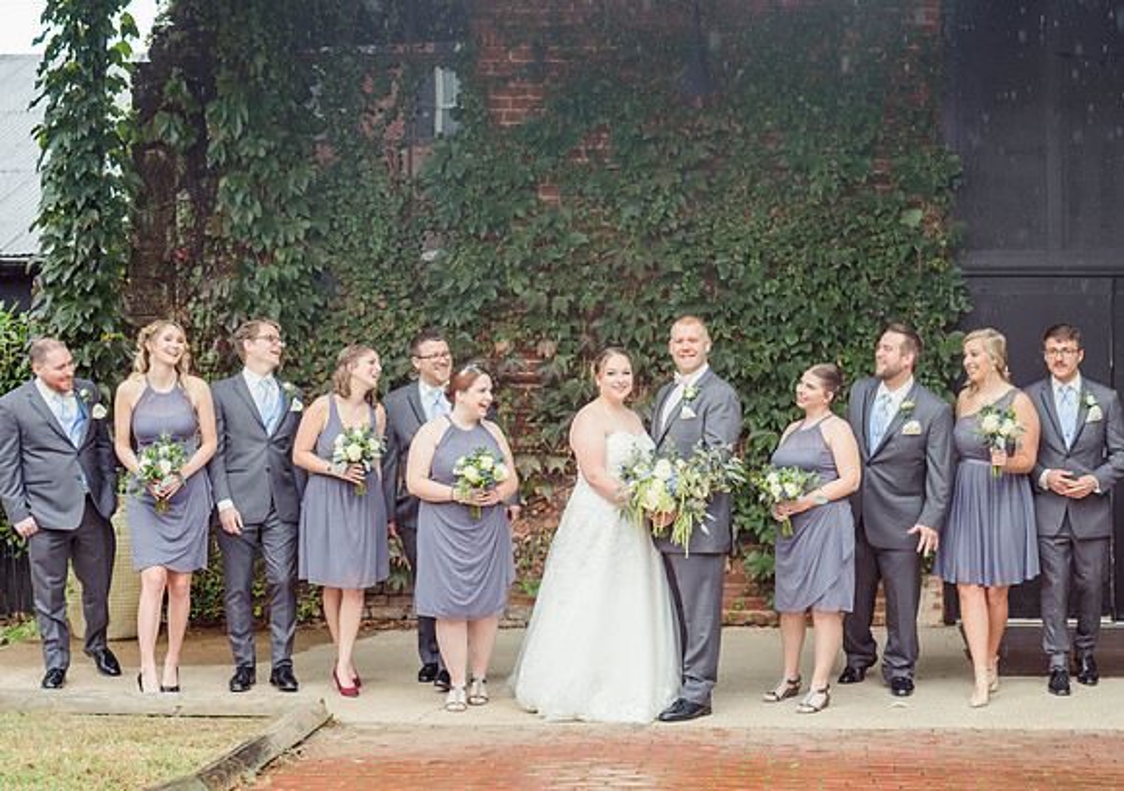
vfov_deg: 21.4
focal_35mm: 66
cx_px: 718
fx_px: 2093
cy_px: 312
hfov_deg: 29.9
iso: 320
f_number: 2.5
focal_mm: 35
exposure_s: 1/320
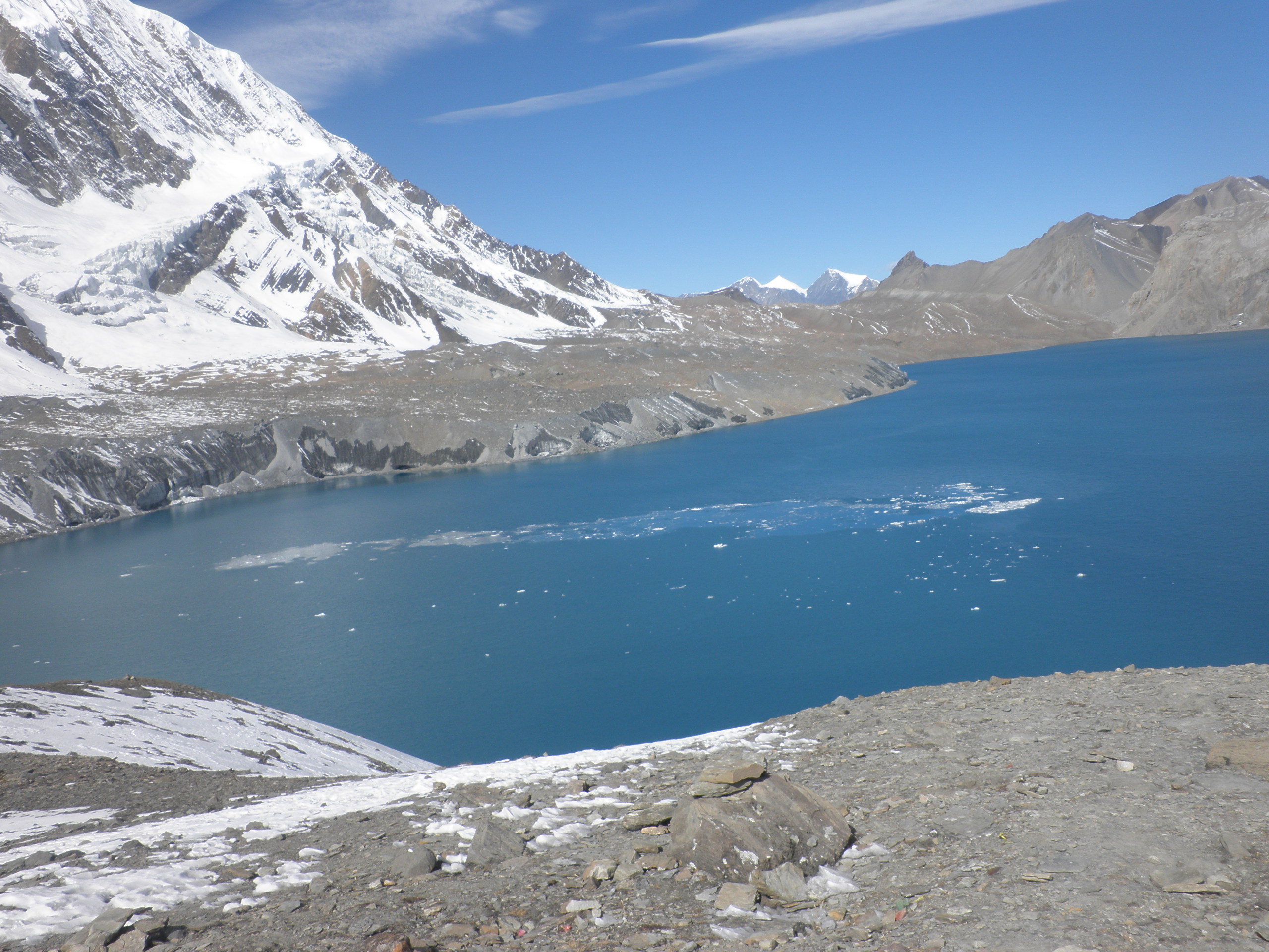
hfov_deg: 51.4
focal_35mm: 36
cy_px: 476
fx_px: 1320
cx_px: 634
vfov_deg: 39.7
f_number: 5.6
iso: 64
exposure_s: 1/400
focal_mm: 6.3
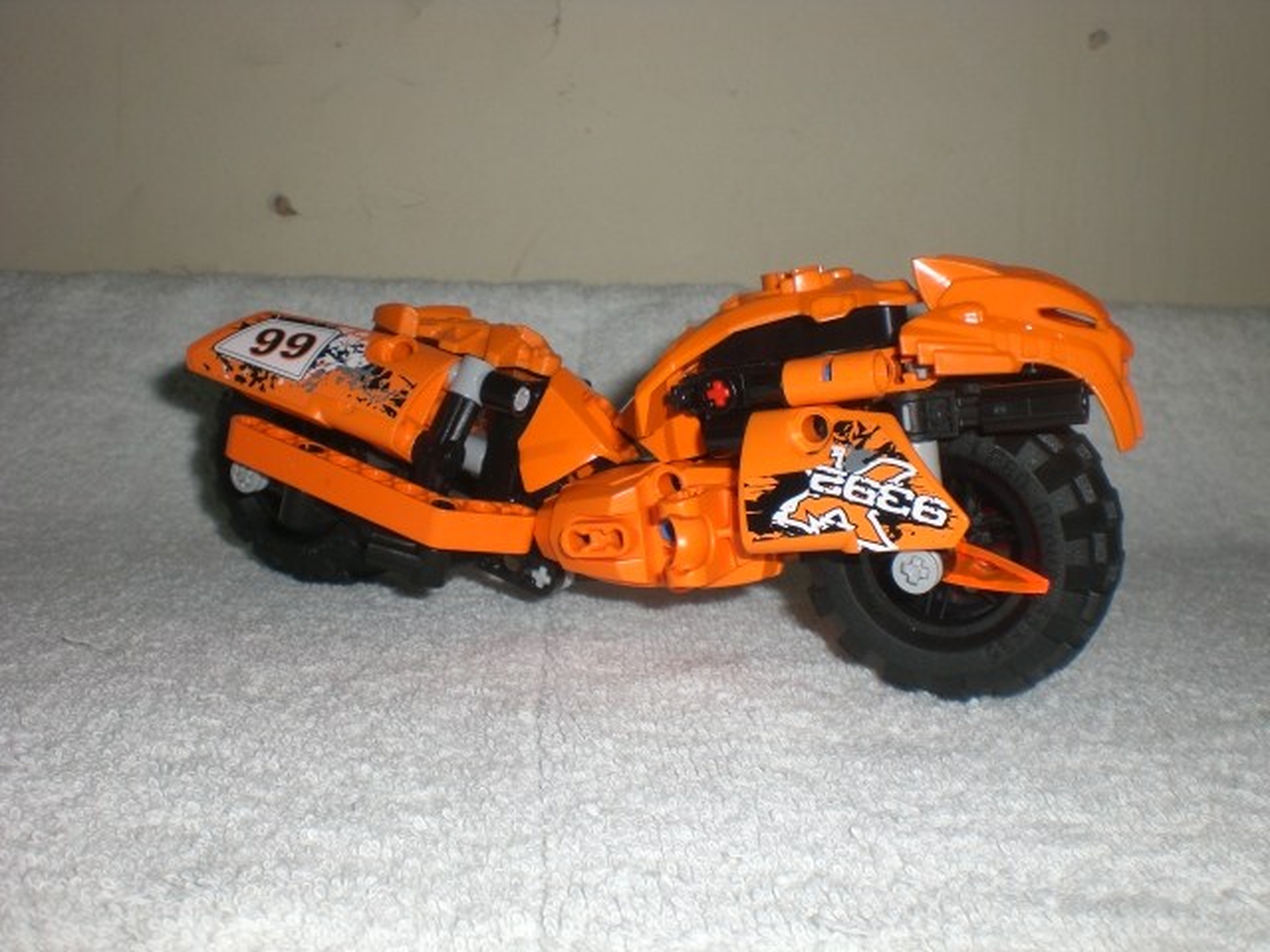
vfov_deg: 37.7
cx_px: 635
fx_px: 1394
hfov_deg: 49.0
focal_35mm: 38
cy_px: 476
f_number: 4.4
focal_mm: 6.3
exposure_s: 1/60
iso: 50
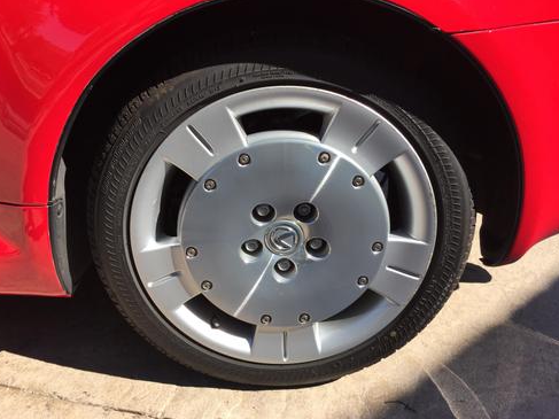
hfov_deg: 60.0
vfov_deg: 46.8
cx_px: 272
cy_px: 214
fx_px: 484
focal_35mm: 30
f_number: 2.2
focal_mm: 4.15
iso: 32
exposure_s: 1/964
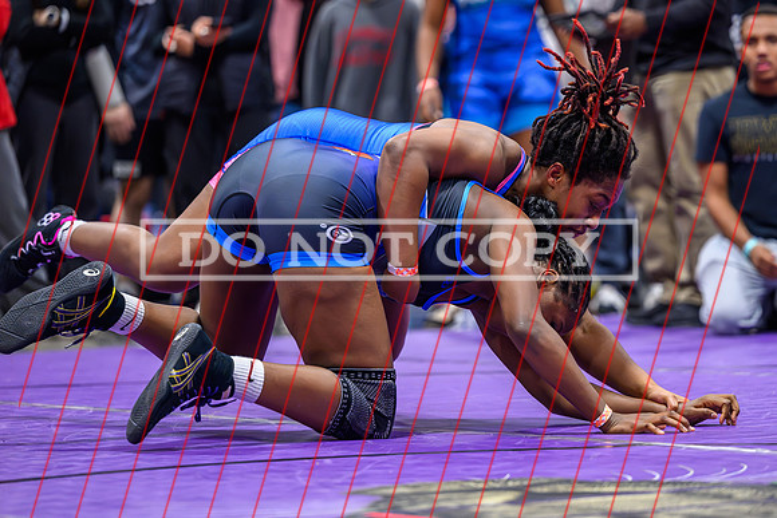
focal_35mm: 193
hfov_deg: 10.7
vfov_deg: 7.1
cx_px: 495
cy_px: 188
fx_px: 4157
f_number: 2.8
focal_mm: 150
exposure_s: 1/800
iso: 5000
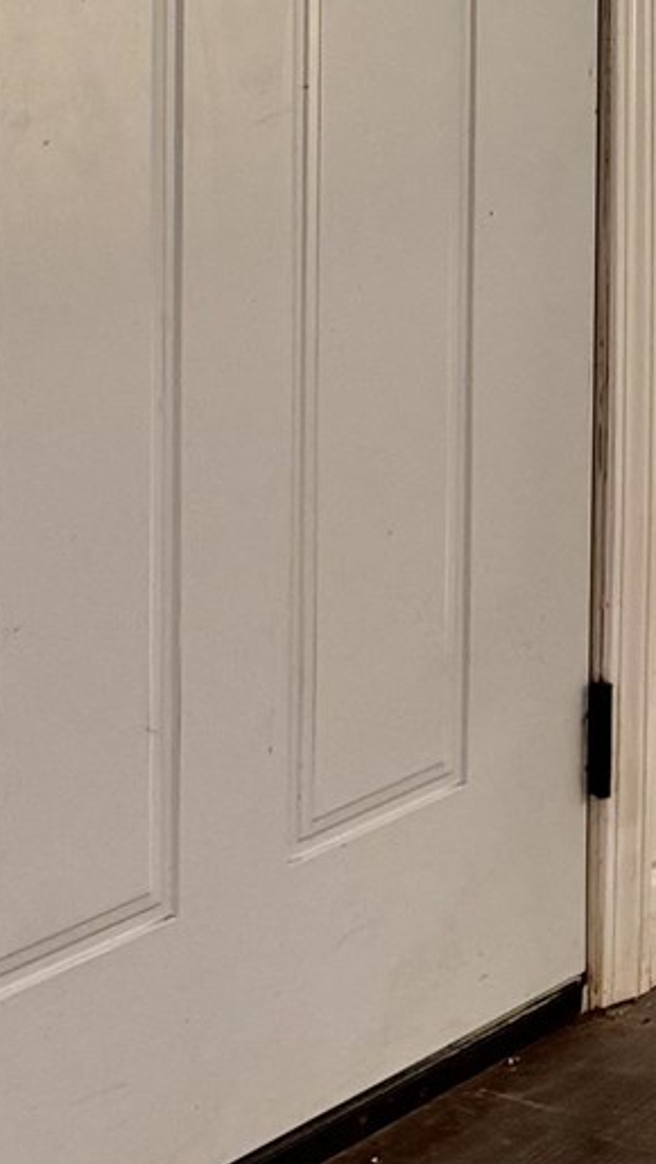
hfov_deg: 9.6
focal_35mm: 117
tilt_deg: -2.2
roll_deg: -0.4
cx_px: 1380
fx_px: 3615
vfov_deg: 17.3
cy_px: -330
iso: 160
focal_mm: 6.76
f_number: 1.78
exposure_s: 1/60
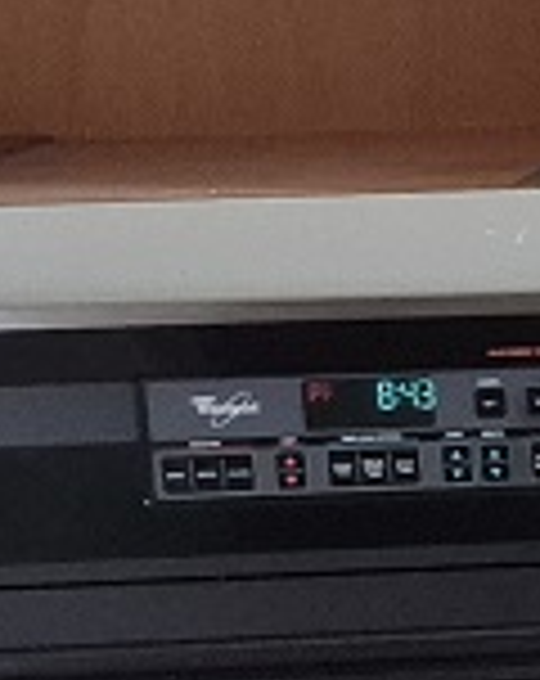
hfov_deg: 7.7
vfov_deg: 10.8
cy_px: 495
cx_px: 1530
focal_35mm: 179
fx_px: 3591
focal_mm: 5.4
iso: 1250
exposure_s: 1/120
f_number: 1.8
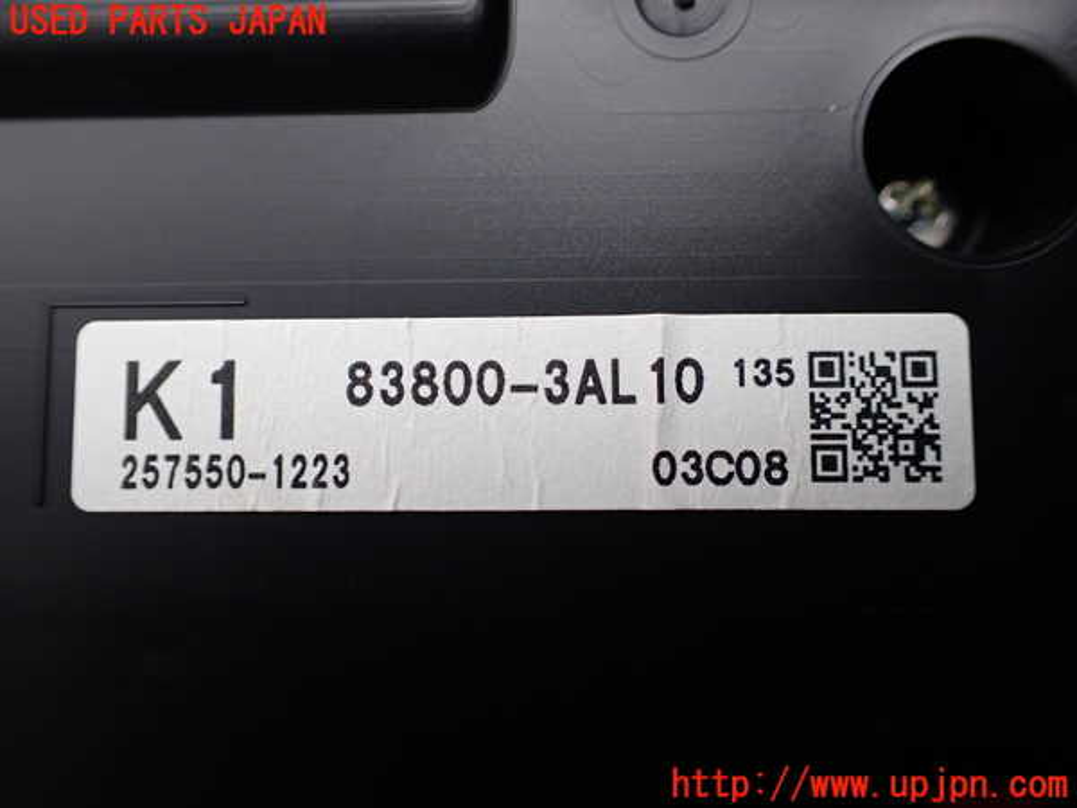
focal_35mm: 30
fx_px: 933
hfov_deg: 60.0
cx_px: 538
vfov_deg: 46.8
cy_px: 404
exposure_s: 1/125
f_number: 2.3
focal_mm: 5.4
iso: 250
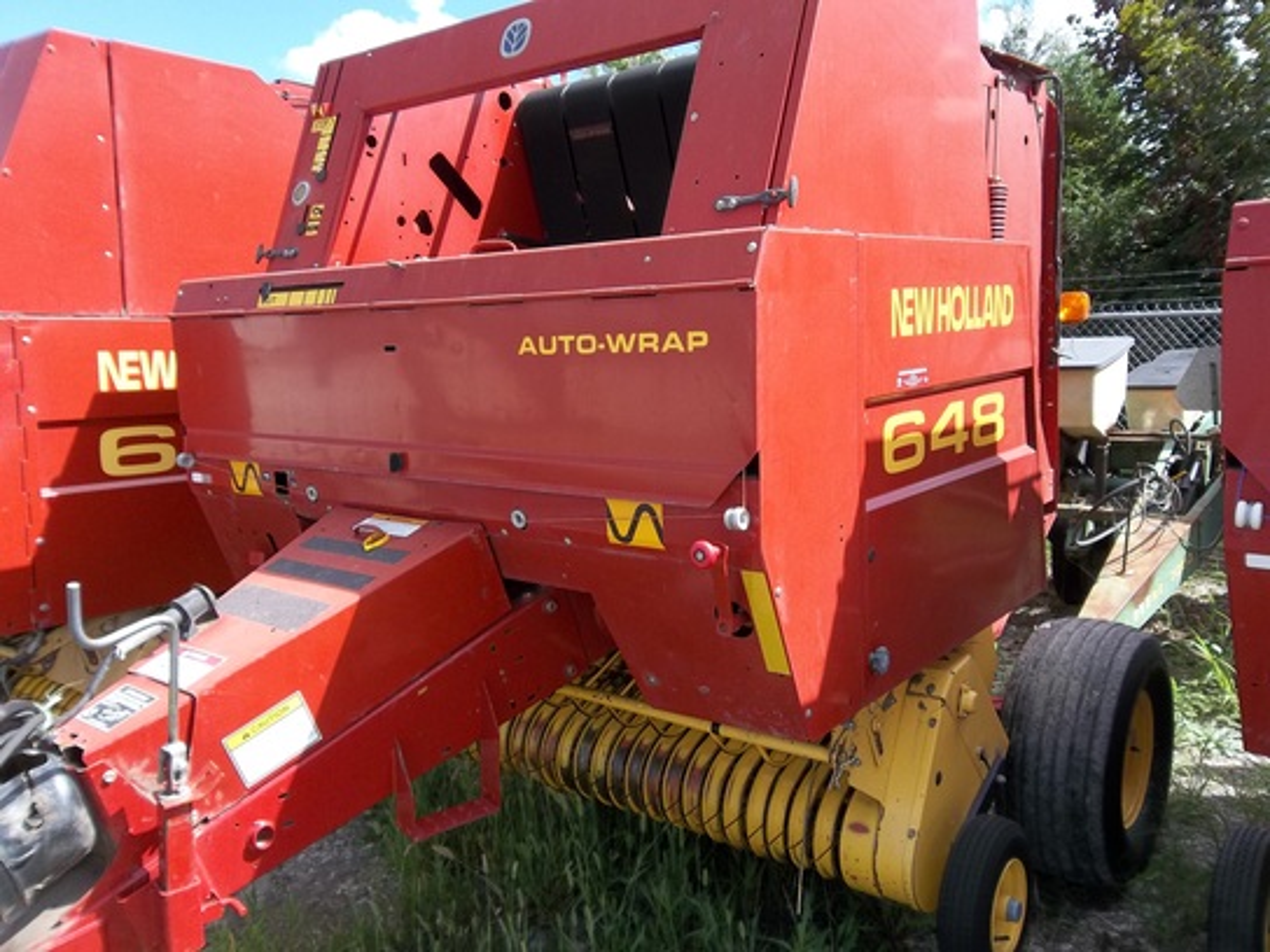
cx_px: 635
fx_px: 991
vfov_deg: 51.4
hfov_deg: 65.3
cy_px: 476
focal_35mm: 27
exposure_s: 1/320
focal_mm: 4.9
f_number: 3.5
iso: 80
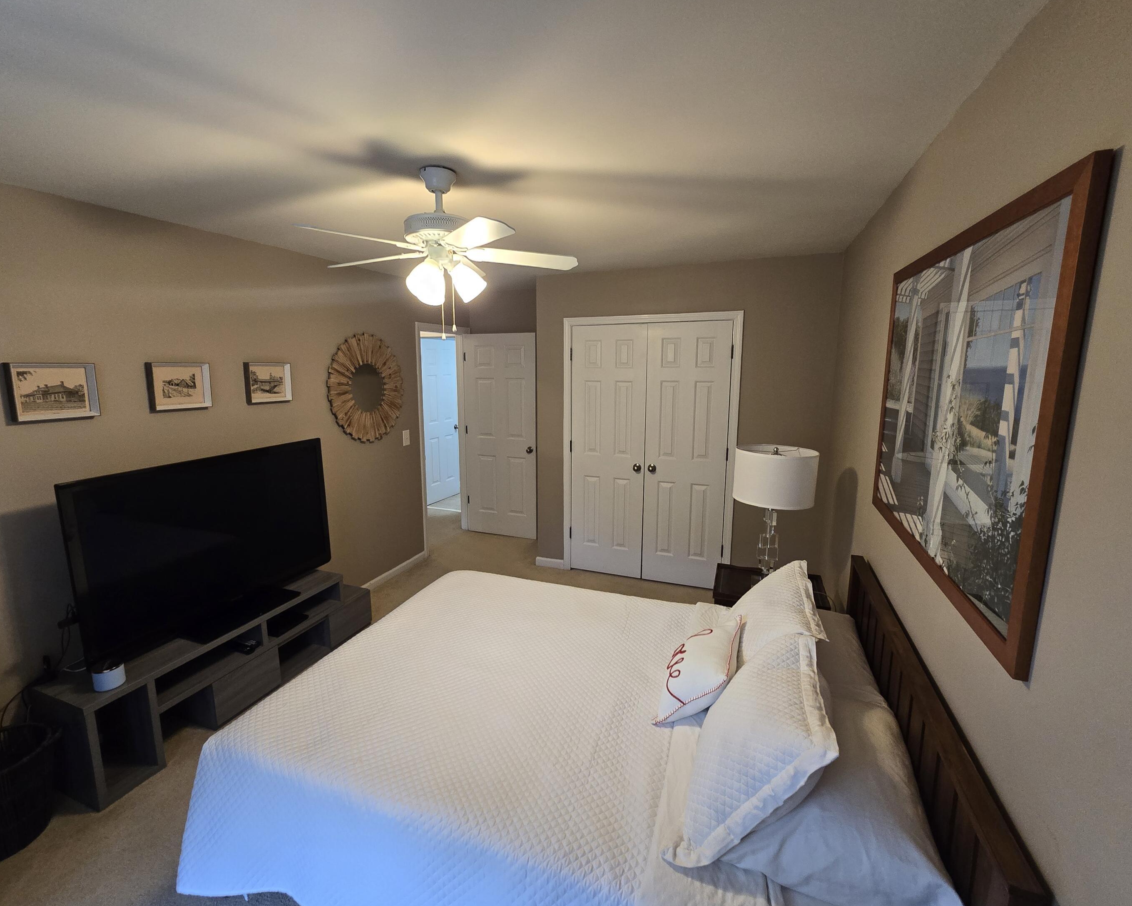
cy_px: 444
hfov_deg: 100.6
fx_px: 469
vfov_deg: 88.0
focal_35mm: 14
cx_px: 542
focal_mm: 2.2
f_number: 2.2
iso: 250
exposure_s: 1/60
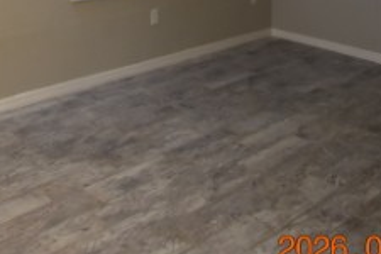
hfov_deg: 38.8
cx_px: 54
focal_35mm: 48
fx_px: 508
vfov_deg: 23.8
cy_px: -97
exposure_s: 1/45
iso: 800
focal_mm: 10
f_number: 3.5
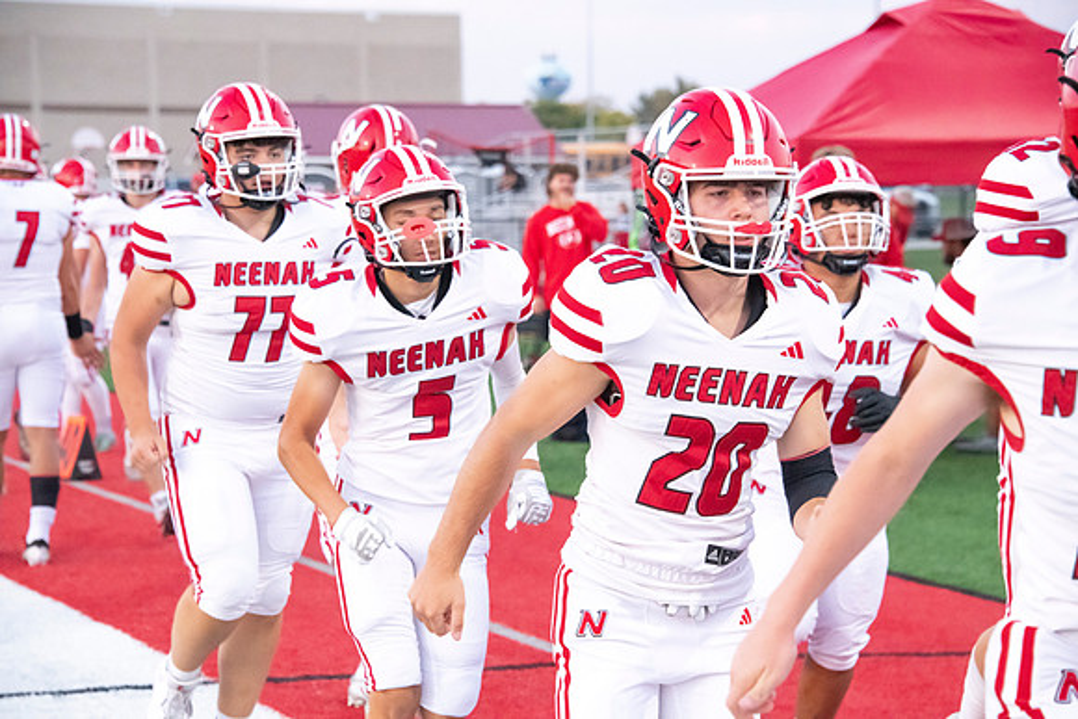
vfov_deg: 10.2
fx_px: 4043
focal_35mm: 135
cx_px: 539
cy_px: 360
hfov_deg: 15.2
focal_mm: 135
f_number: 7.1
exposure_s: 1/800
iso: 10000
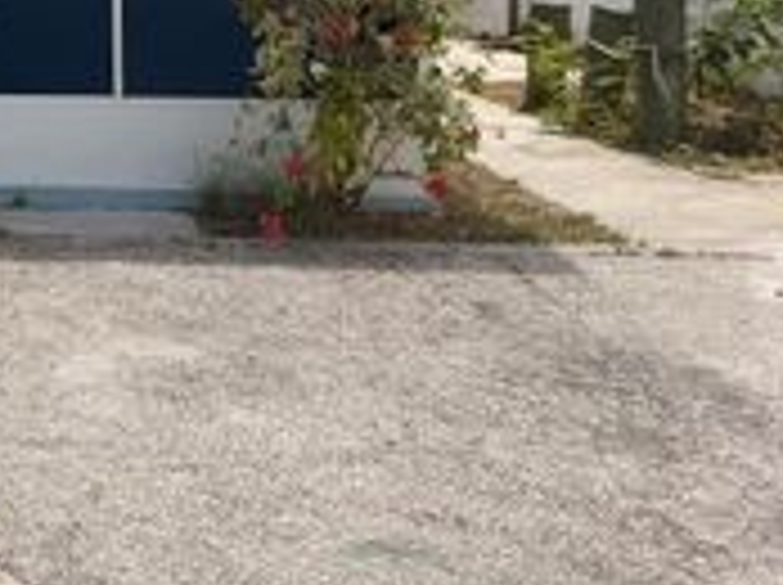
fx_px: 1559
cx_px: -302
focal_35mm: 69
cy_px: -27
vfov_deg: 20.4
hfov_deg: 23.9
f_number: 1.78
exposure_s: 1/4673
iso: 80
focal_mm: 6.76
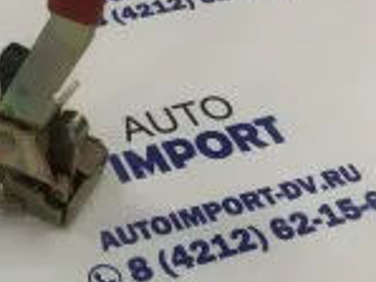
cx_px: 15
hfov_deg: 24.9
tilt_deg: -43.5
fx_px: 815
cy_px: 98
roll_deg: -0.4
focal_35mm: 75
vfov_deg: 19.6
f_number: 1.8
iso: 32
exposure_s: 1/100
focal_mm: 4
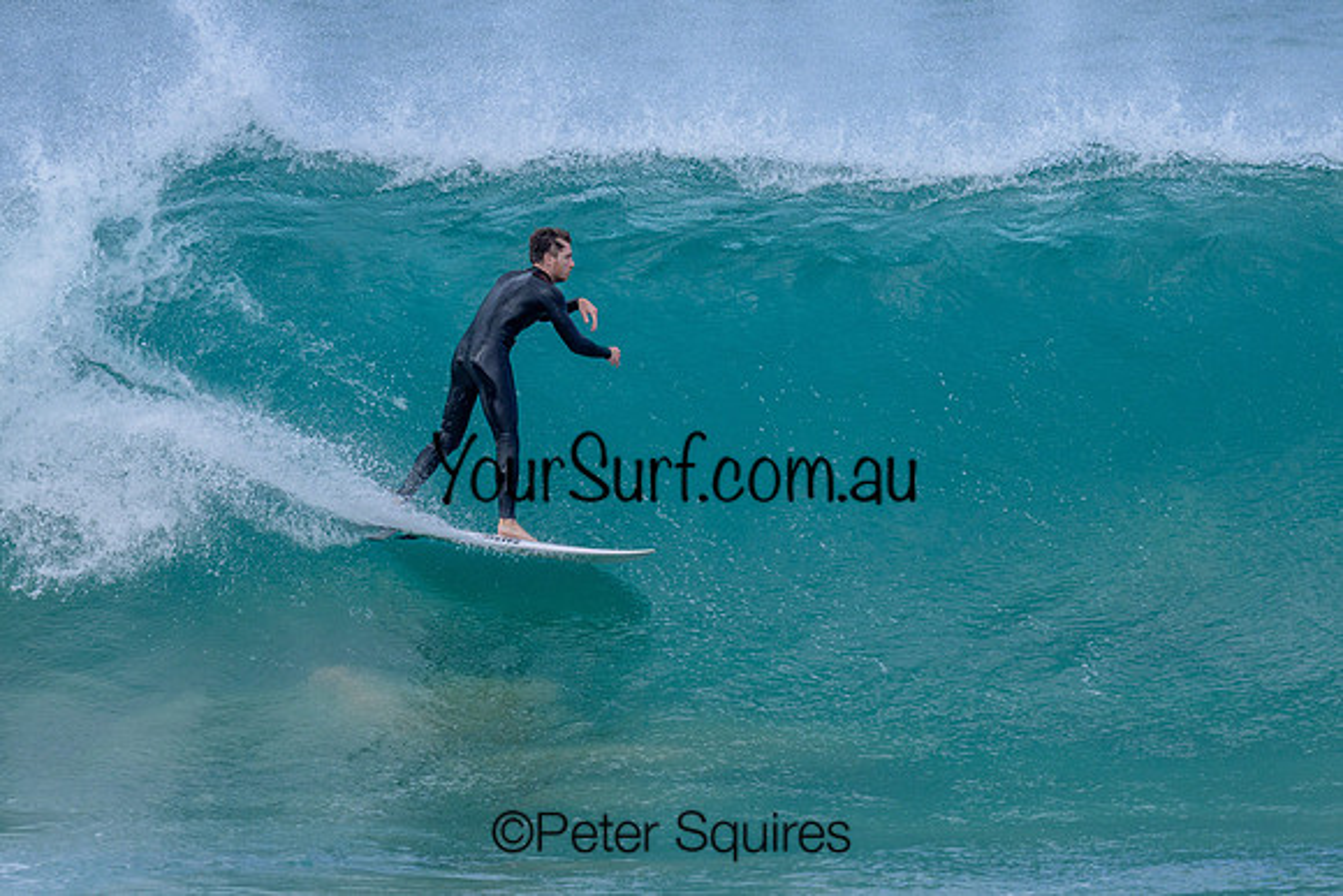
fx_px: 41022
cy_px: 451
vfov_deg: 1.3
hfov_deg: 1.9
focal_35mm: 1099
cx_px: 684
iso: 560
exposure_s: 1/2000
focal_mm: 800
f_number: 6.3
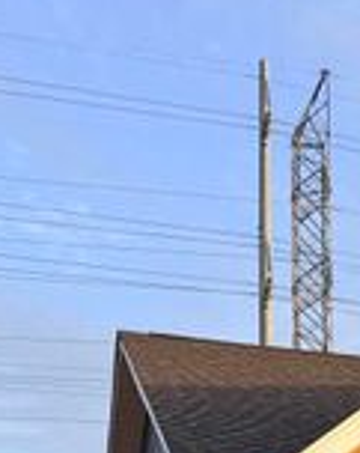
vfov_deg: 17.0
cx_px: 678
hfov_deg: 13.2
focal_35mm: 103
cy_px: 669
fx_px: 1376
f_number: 1.78
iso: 80
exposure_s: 1/1046
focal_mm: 6.76
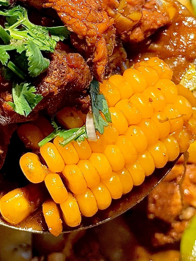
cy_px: 59
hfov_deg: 12.8
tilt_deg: -52.9
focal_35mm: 115
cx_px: 29
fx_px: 868
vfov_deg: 17.0
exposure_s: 1/66
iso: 100
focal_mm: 6.76
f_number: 1.78
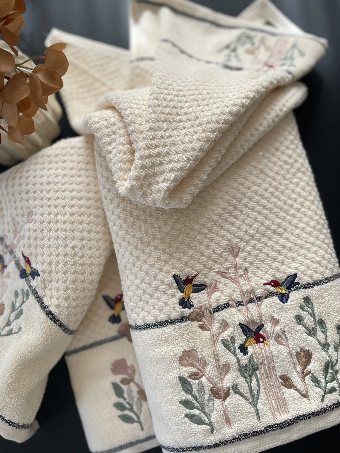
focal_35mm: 29
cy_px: 207
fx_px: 380
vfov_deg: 61.6
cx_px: 184
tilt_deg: -78.9
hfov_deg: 48.2
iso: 40
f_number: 1.6
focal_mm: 4.2
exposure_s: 1/121
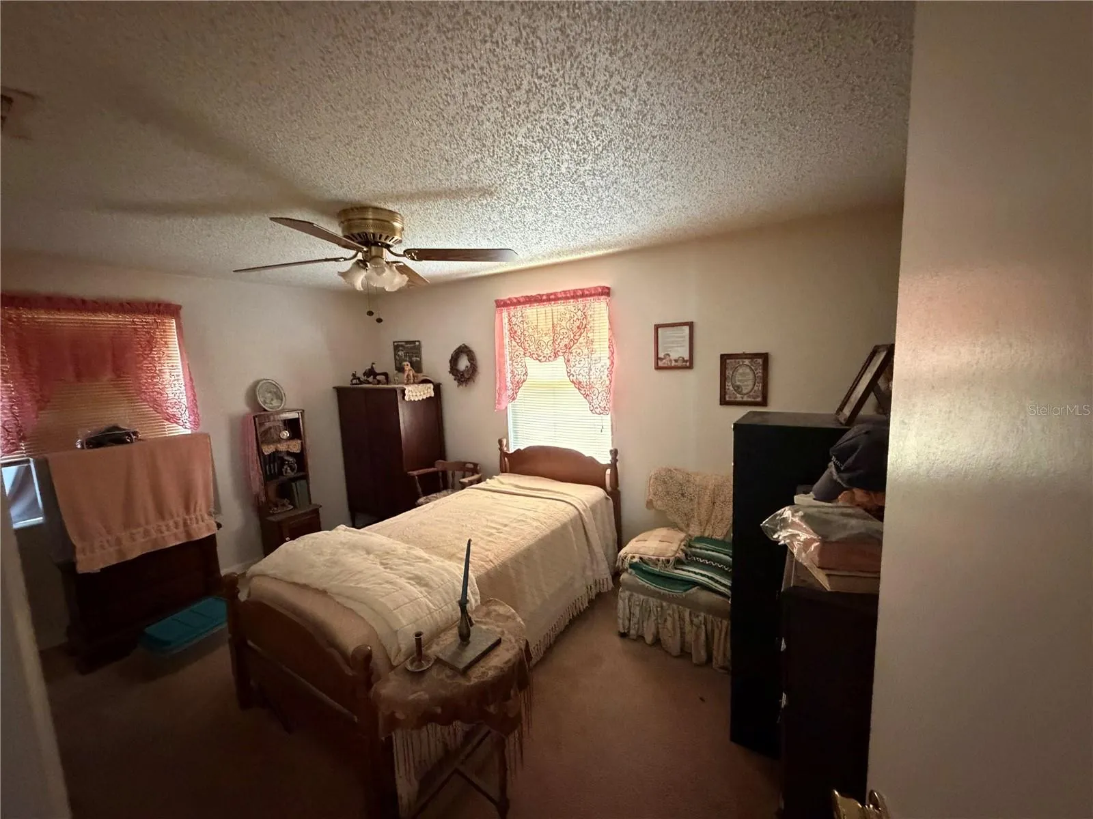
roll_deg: +2.8
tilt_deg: -7.4
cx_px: 546
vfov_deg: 85.7
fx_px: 442
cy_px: 410
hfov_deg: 102.1
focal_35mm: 14
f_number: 2.2
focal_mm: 2.22
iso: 1250
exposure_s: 1/56
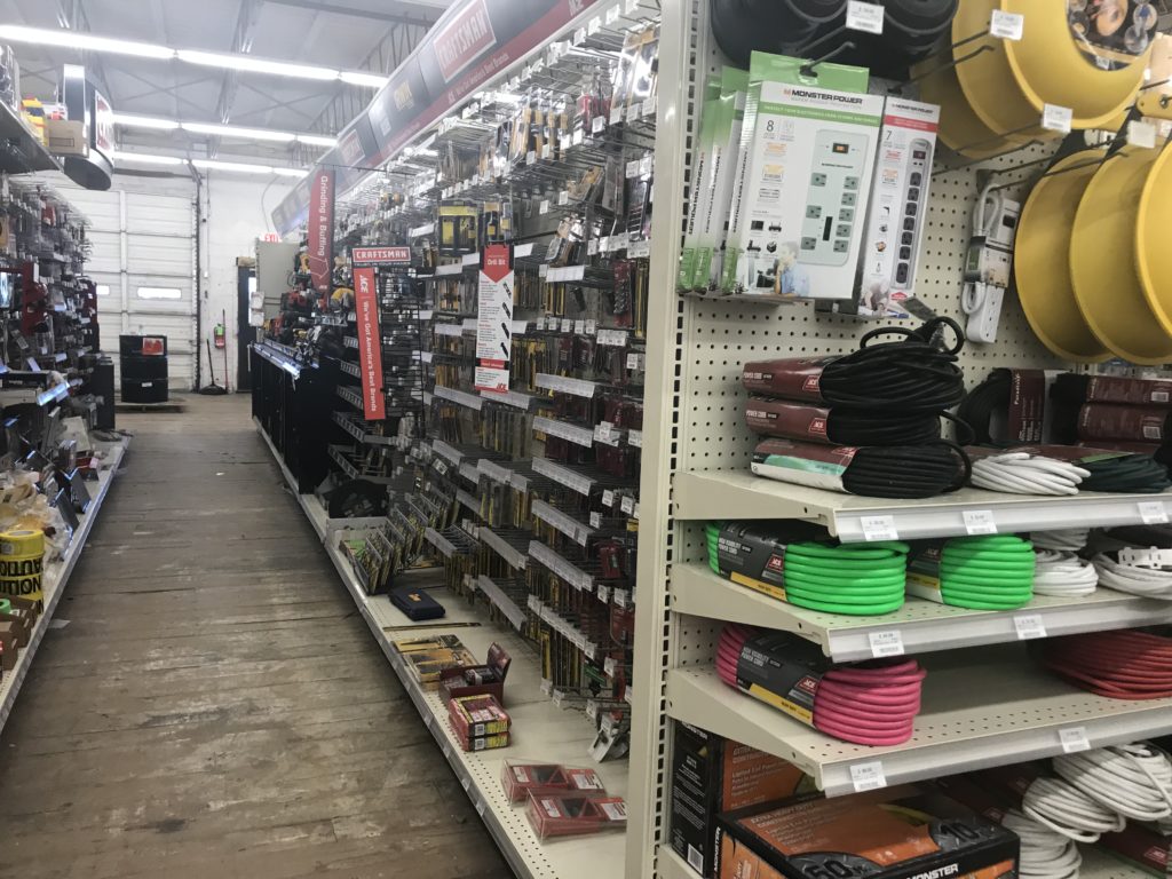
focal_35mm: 28
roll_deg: -2.0
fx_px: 948
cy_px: 440
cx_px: 586
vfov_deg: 49.7
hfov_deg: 63.4
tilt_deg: -4.9
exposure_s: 1/32
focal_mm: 3.99
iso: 32
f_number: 1.8
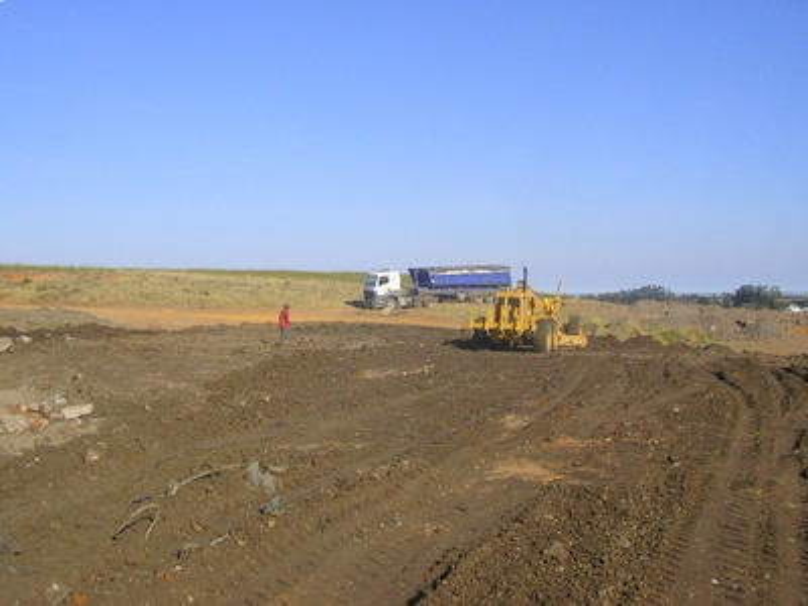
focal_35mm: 38
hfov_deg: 49.0
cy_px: 303
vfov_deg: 37.7
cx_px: 404
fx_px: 887
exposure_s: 1/800
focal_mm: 5.8
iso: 50
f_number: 4.1
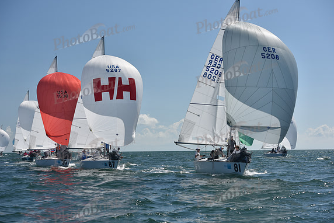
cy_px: 111
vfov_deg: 19.2
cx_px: 166
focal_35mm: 71
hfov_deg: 28.4
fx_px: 659
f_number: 5.6
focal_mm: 70
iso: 250
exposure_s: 1/1250
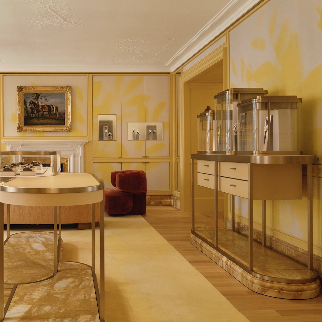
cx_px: 81
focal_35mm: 40
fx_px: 421
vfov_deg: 41.8
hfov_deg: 40.7
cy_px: 150
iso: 3200
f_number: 11
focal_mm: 29
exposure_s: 1/100
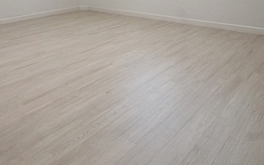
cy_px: -34
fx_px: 252
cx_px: 116
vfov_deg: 30.6
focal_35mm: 35
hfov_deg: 55.2
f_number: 9
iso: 1600
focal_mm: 10
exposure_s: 1/30
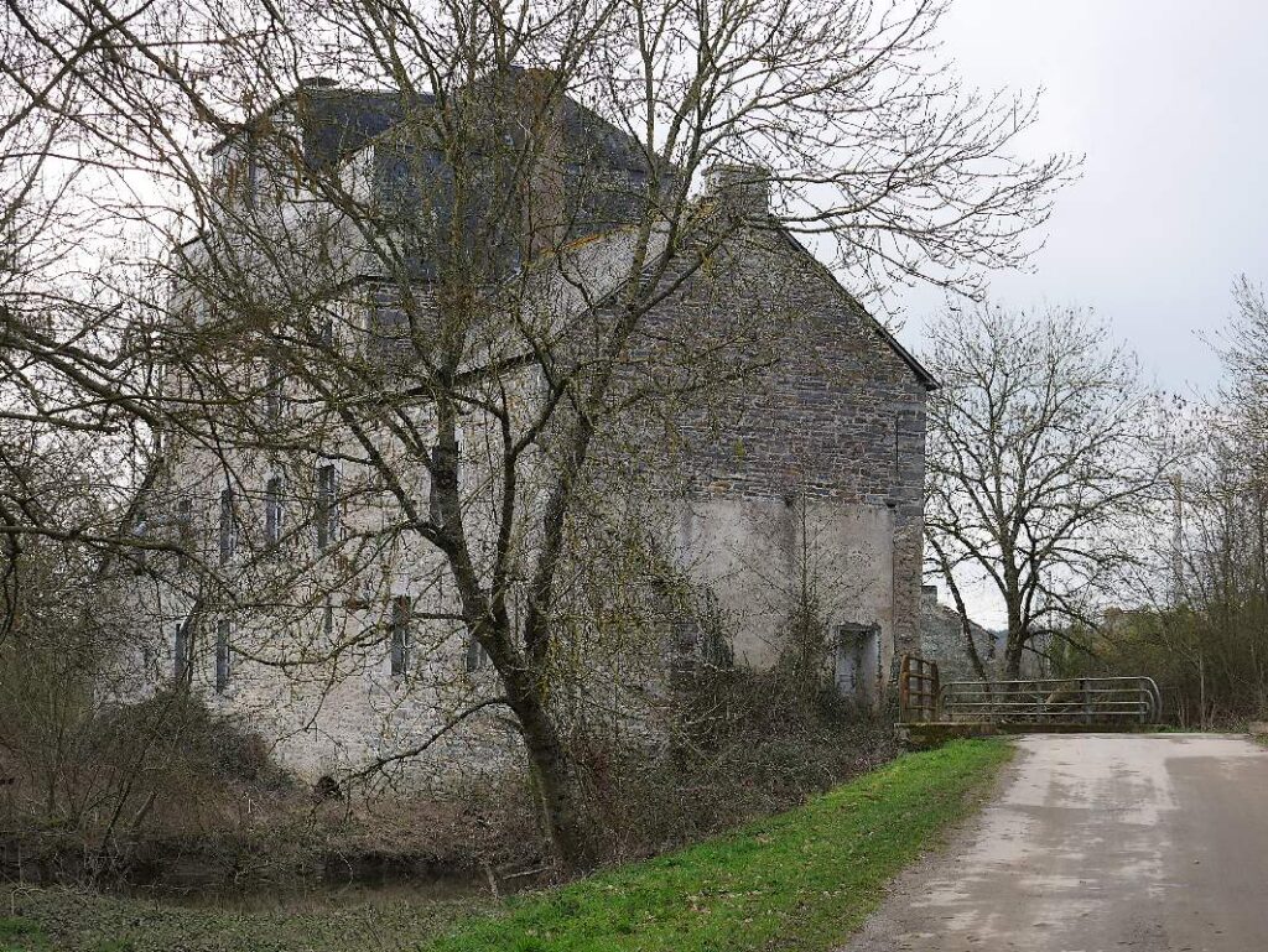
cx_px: 634
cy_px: 476
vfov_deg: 21.0
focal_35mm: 70
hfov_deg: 27.8
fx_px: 2565
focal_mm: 35
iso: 200
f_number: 4.5
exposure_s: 1/400
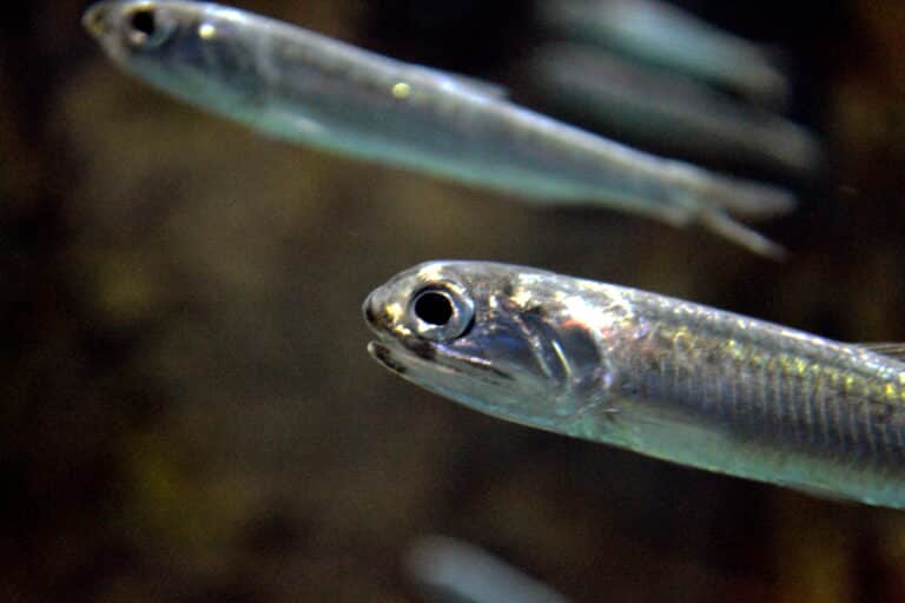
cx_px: 452
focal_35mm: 82
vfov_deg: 16.6
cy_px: 302
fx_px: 2074
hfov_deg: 24.6
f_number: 5.6
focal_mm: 55
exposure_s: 1/50
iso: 3200
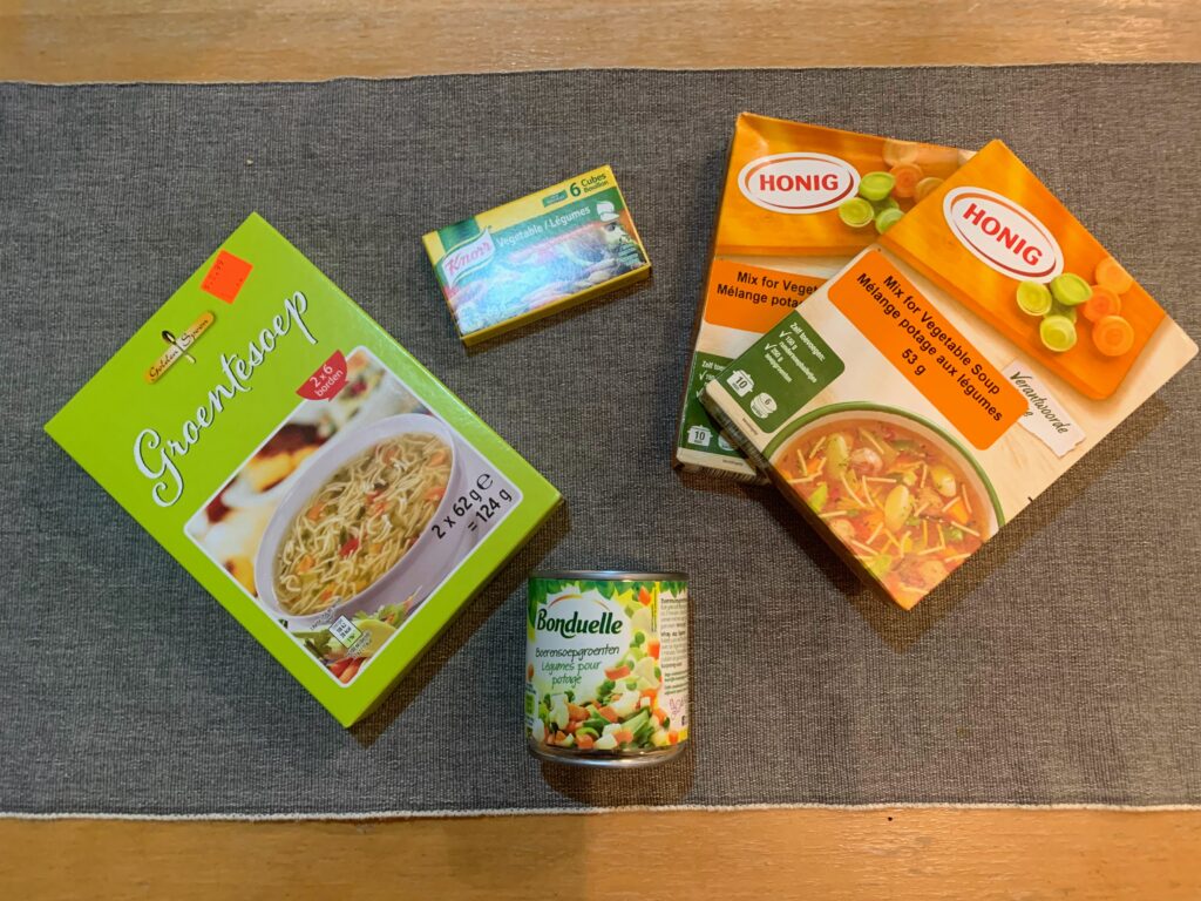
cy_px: 450
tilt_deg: -82.9
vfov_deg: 53.1
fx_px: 902
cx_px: 600
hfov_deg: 67.3
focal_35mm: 26
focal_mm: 4.25
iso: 400
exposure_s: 1/60
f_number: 1.8
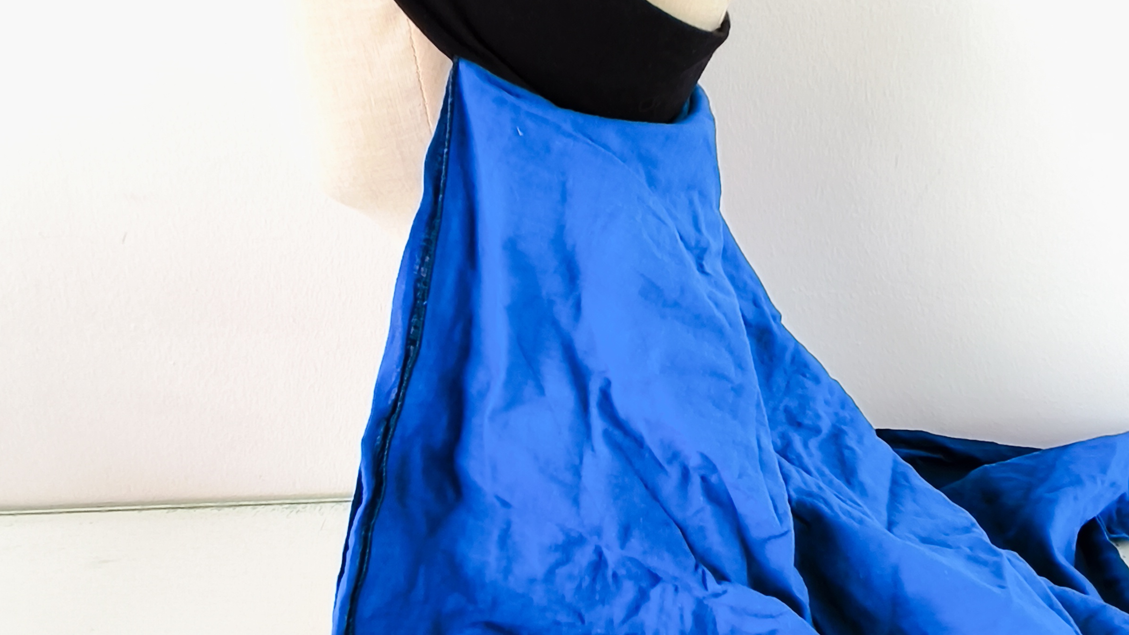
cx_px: 555
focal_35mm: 34
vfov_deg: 34.7
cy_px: 323
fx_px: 1018
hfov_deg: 58.0
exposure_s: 1/50
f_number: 2.2
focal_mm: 1.65
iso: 50
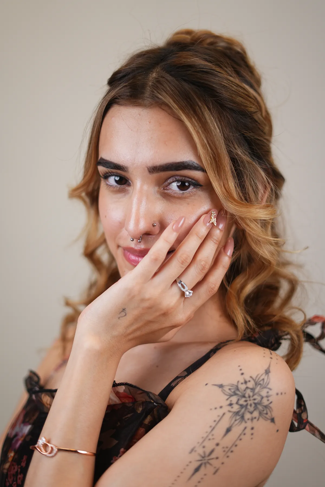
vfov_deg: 39.6
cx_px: 162
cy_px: 244
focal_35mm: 50
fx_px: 677
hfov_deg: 27.0
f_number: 1.8
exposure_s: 1/200
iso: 100
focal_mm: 50
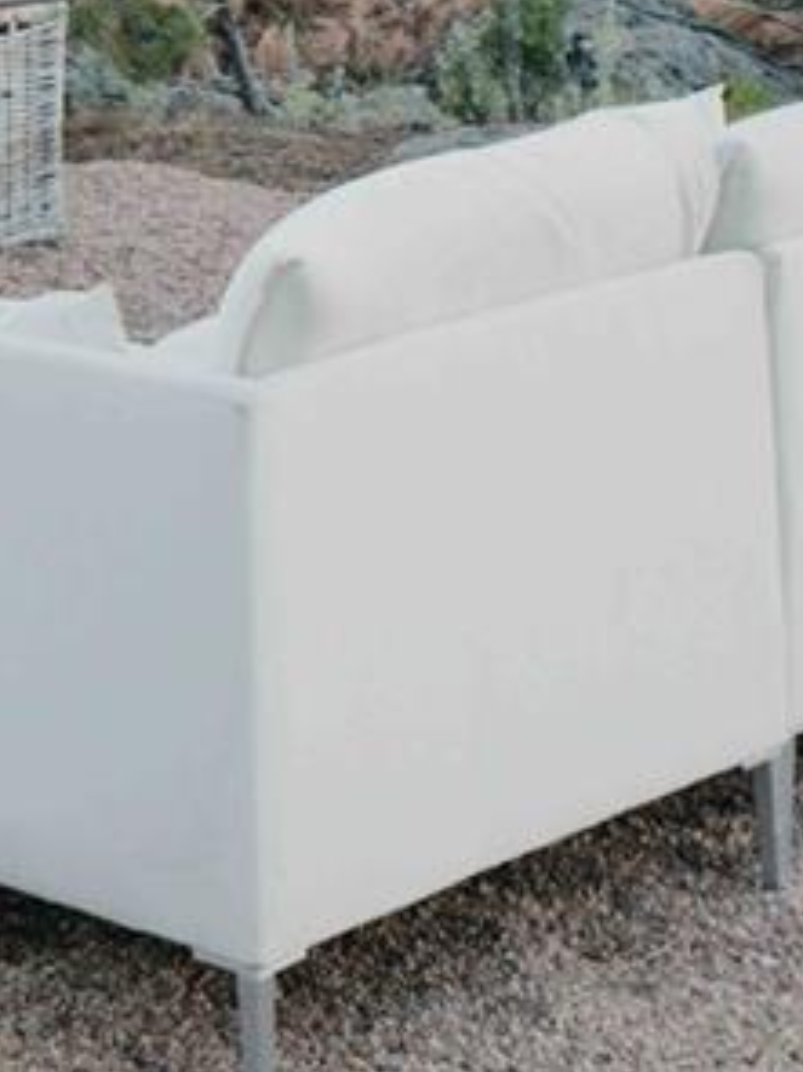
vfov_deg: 13.2
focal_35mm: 137
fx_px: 4240
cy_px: -741
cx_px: -469
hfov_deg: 10.4
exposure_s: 1/160
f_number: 4
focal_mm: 35
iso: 1600
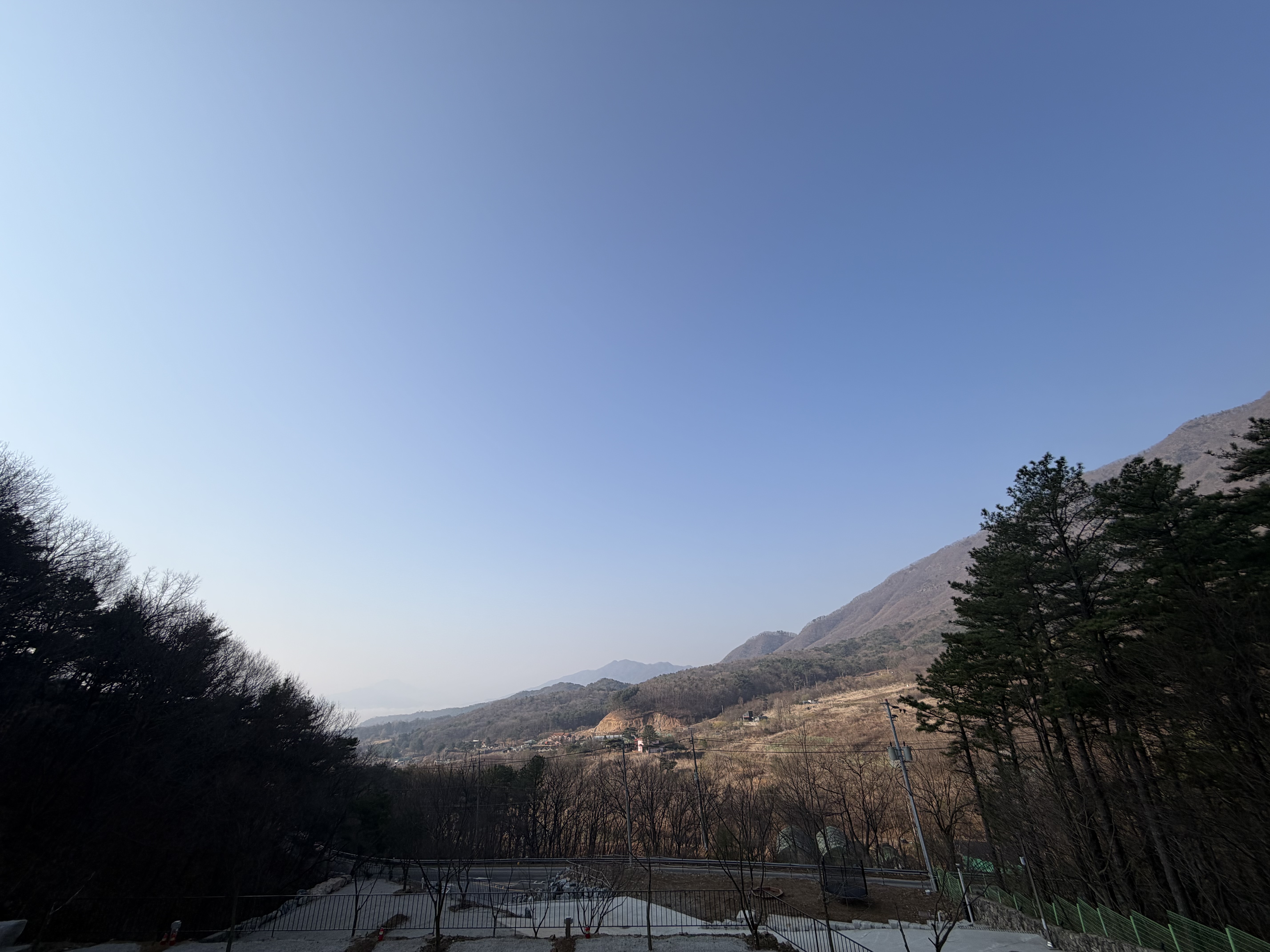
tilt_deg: +24.2
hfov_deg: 102.1
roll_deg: +1.7
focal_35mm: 14
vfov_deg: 85.7
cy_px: 476
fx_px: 514
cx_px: 635
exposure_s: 1/1033
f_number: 2.2
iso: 20
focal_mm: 2.22
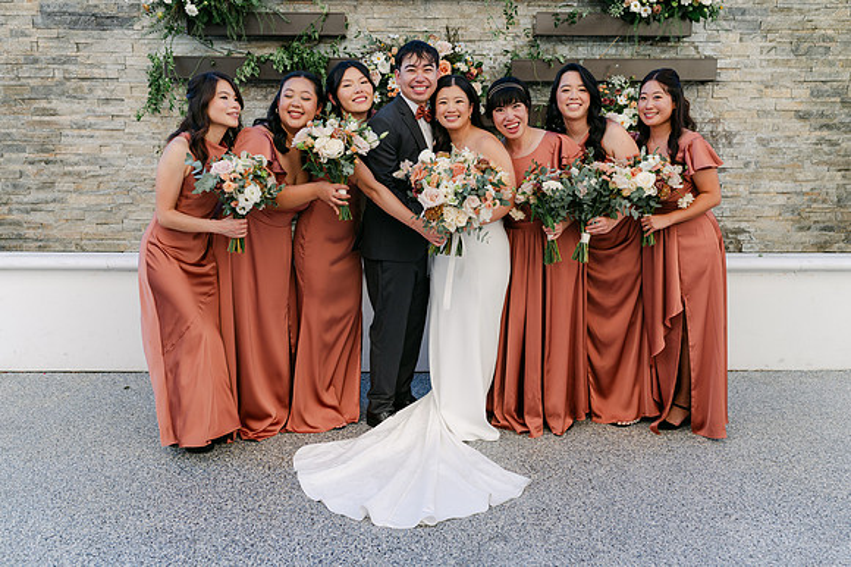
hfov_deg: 54.5
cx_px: 426
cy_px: 284
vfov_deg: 37.8
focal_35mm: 35
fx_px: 827
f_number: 4
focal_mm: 35
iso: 100
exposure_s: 1/500
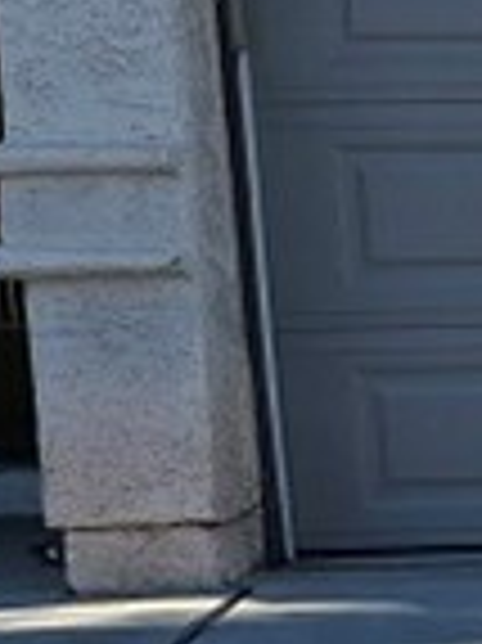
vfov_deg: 11.8
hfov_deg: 7.7
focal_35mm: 165
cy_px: 694
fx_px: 3068
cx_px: 1518
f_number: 1.7
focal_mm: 6.3
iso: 12
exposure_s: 1/535
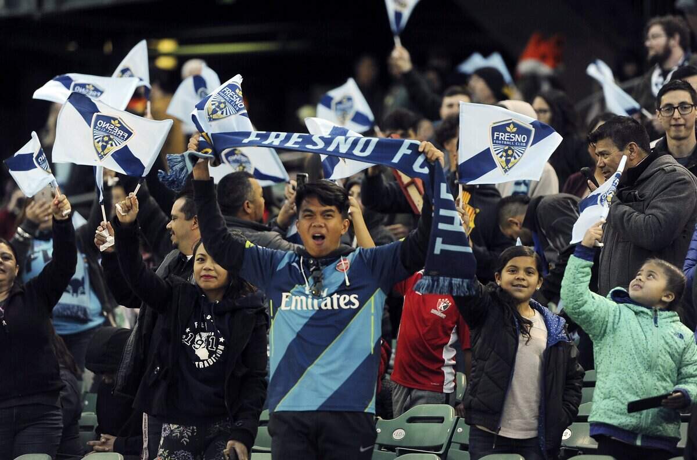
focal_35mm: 200
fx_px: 3862
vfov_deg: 6.8
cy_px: 230
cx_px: 348
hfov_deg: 10.3
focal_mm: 200
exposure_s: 1/1000
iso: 1600
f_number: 2.8
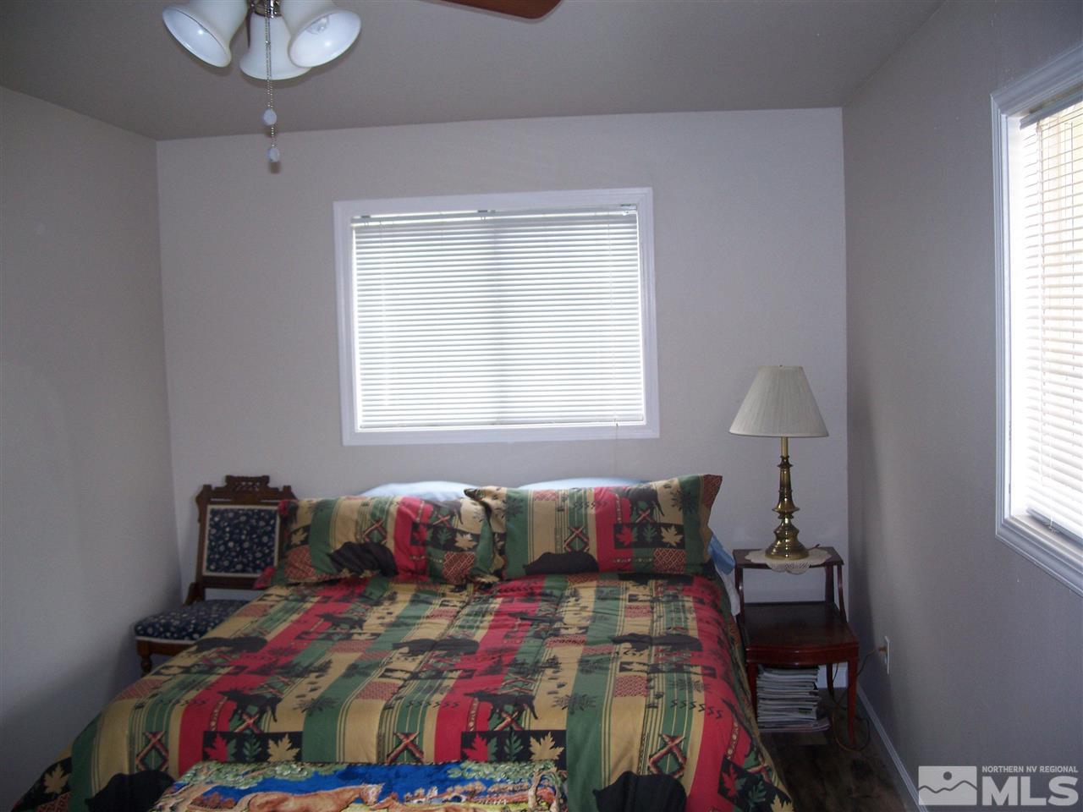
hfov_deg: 50.1
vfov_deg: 38.7
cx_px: 542
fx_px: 1158
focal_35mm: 37
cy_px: 406
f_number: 2.8
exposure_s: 1/60
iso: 125
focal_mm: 7.8
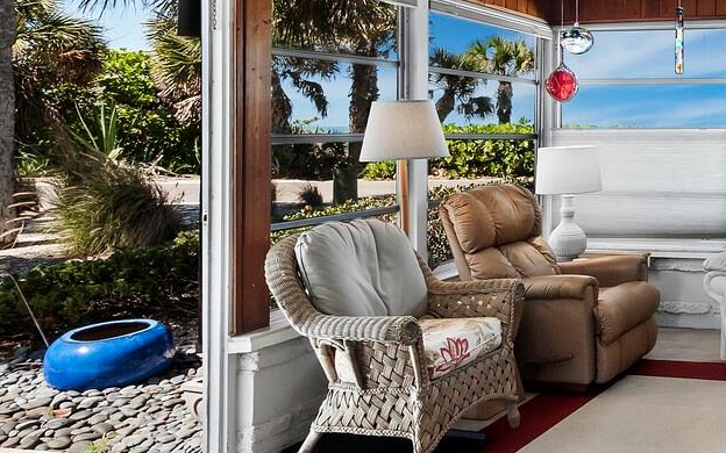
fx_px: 752
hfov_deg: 40.6
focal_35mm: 38
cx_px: 813
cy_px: 126
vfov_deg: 33.1
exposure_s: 1/15
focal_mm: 7
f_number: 10
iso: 400
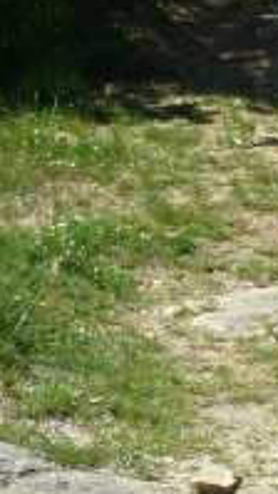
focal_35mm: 242
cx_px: 586
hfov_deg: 4.9
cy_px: 123
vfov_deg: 8.9
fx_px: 3170
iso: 80
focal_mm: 10.3
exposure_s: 1/400
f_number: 4
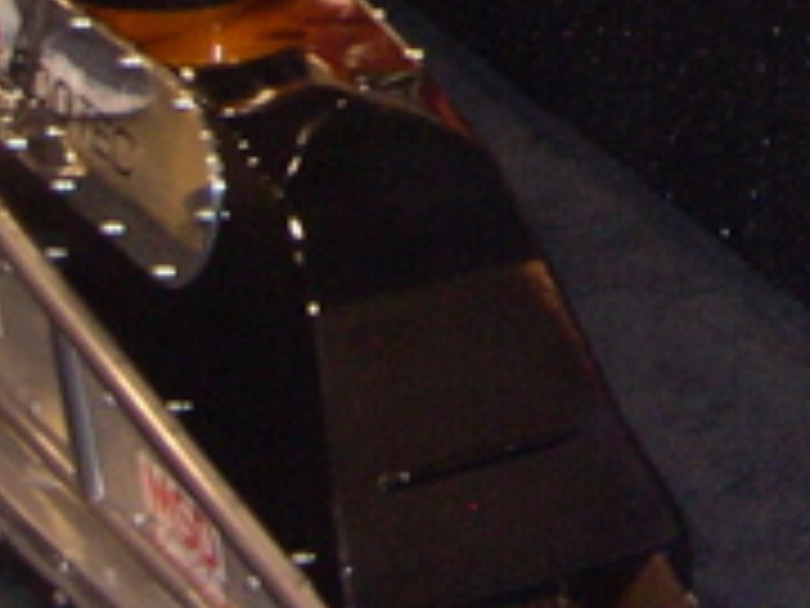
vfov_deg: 8.3
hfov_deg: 11.3
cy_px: -640
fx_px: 3955
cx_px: 1197
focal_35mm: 169
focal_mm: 8
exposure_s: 1/60
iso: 245
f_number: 2.8
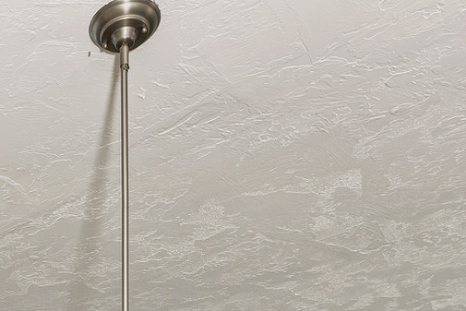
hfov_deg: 29.0
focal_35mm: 61
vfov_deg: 16.9
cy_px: 615
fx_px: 790
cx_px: -77
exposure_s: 1/80
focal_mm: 14
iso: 100
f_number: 7.1
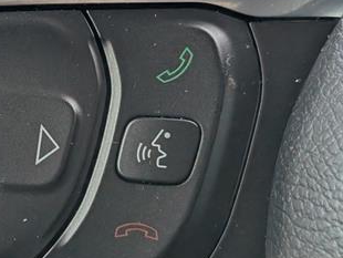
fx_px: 1002
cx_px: 8
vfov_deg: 14.7
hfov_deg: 19.0
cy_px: 130
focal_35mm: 101
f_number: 1.68
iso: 278
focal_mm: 6.9
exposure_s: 1/417
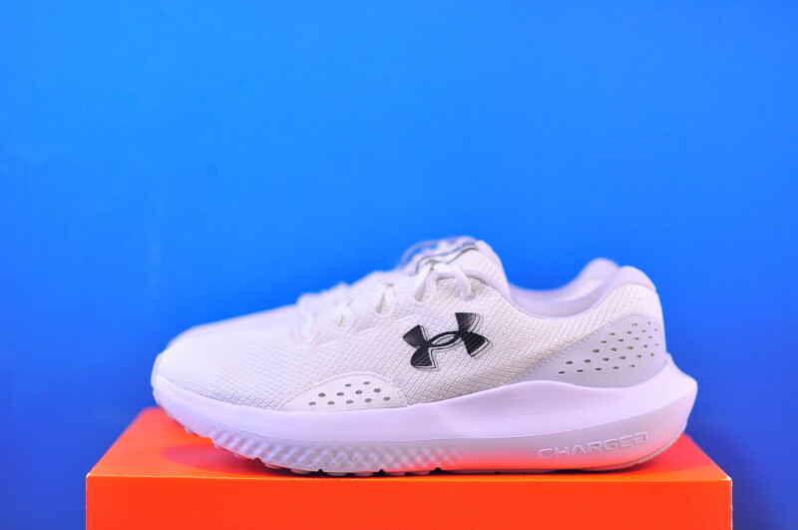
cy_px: 265
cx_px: 399
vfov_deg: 18.1
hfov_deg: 27.0
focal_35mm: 75
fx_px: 1660
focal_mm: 50
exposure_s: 1/320
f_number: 2
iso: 250
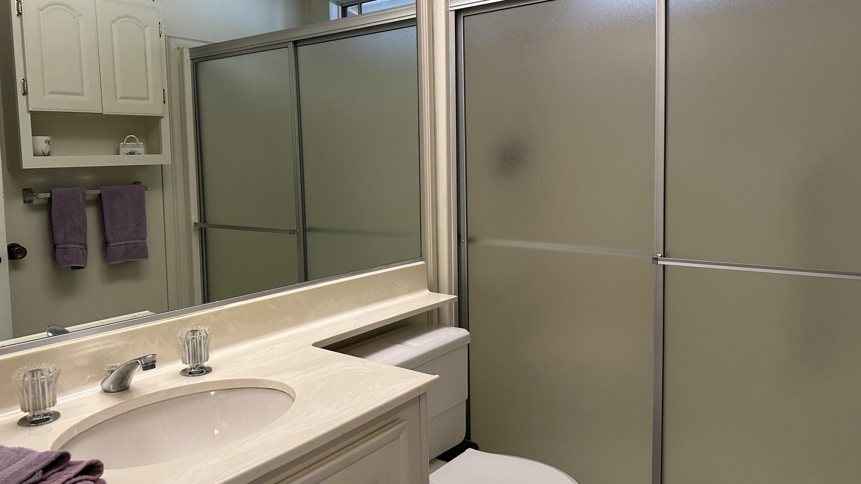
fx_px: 616
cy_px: 208
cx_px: 433
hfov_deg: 69.9
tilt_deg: -4.4
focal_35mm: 27
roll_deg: +1.0
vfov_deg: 42.8
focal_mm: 6.86
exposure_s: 1/60
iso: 200
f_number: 1.78
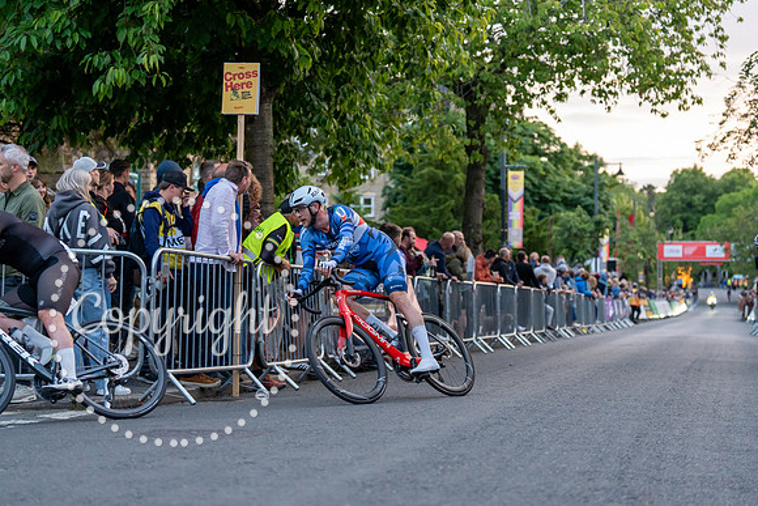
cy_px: 253
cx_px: 379
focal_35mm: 70
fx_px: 1474
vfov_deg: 19.5
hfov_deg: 28.8
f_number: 2.8
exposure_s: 1/1000
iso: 3200
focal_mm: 70
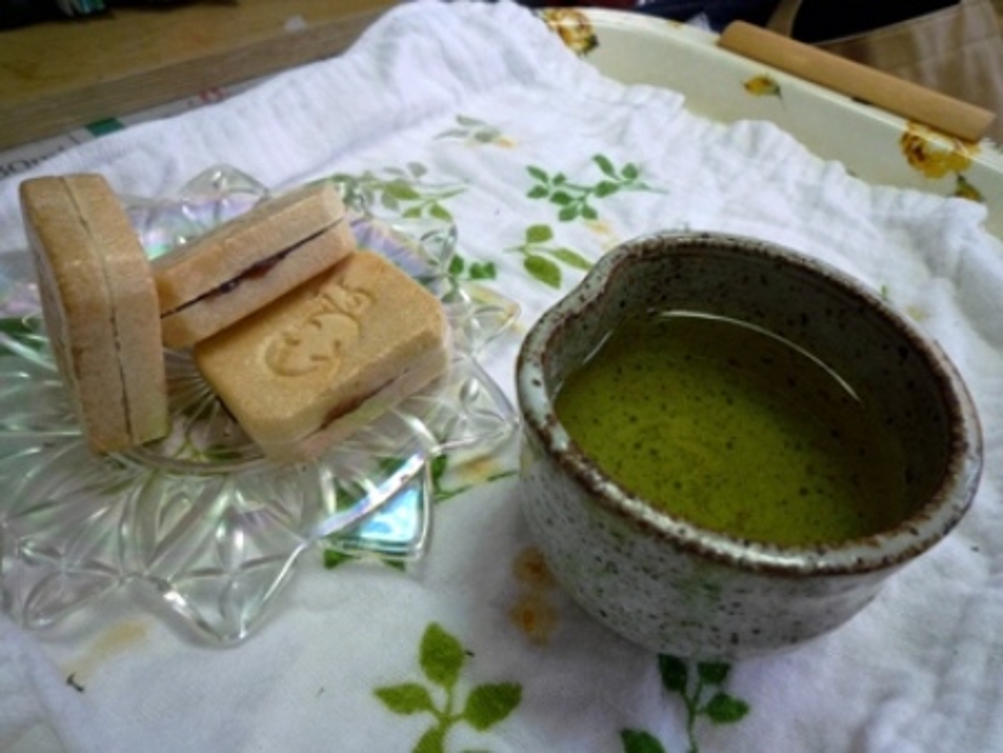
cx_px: 502
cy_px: 376
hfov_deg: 69.4
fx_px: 725
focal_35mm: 25
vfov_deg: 54.9
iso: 200
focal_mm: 4.4
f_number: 2.8
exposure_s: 1/40
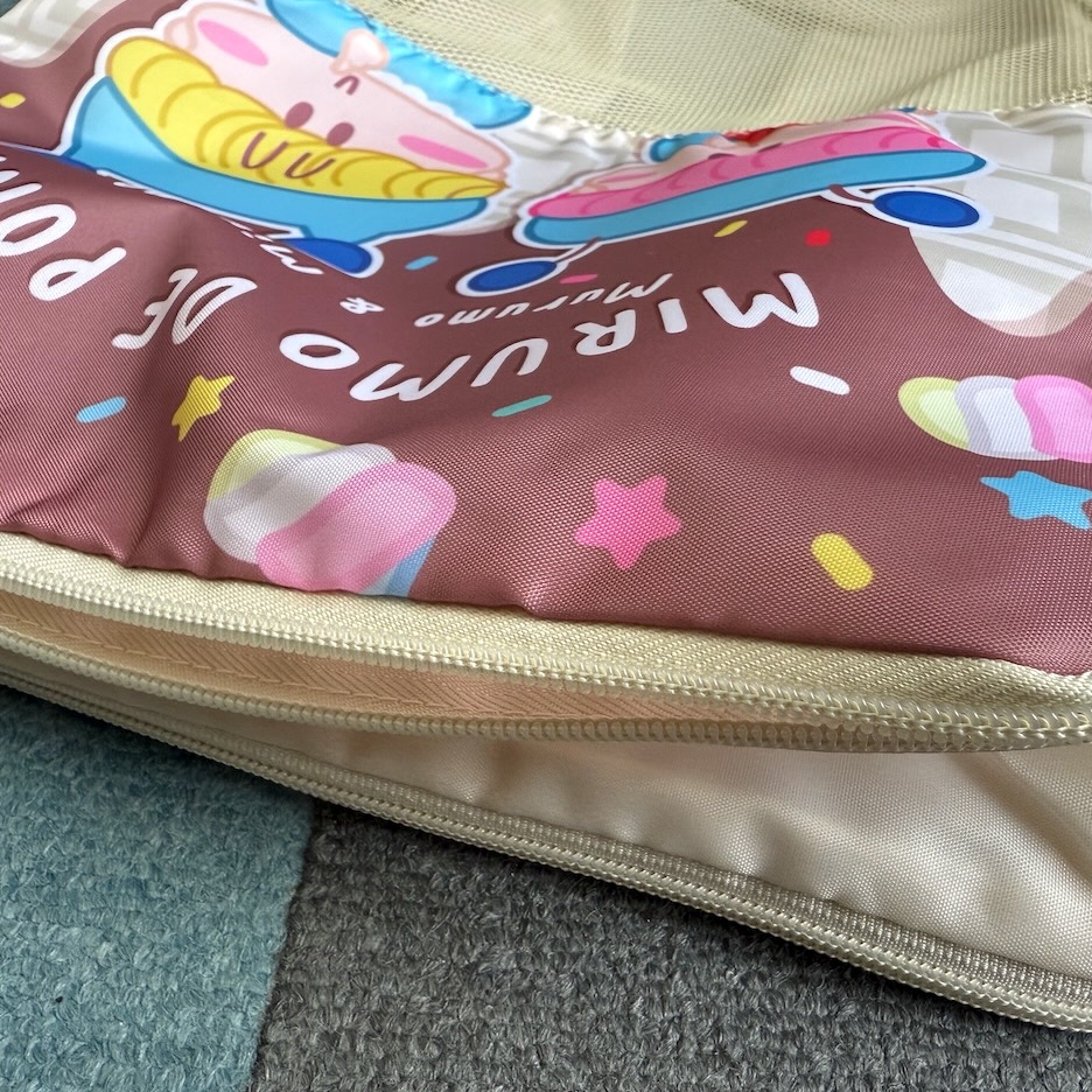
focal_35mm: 29
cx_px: 653
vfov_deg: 55.6
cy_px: 536
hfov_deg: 55.2
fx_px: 1035
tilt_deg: -45.7
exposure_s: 1/99
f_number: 2.2
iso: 125
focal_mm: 2.22
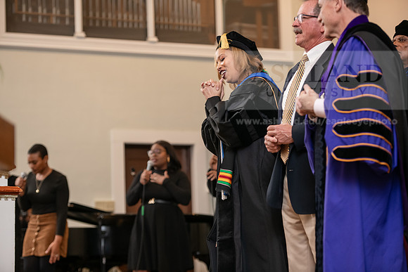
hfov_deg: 20.0
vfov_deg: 13.4
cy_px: 136
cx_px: 204
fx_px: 1156
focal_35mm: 102
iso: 1600
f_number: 3.2
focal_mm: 102
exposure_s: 1/160
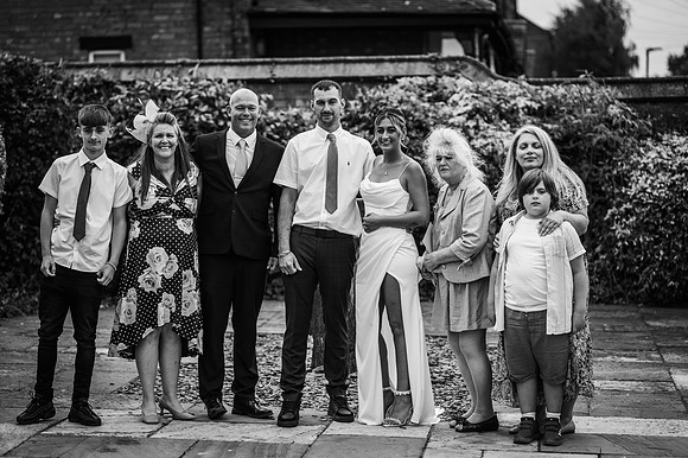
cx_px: 344
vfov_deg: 16.1
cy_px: 229
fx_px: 1623
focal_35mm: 85
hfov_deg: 23.9
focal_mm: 85
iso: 100
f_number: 2.2
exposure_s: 1/800
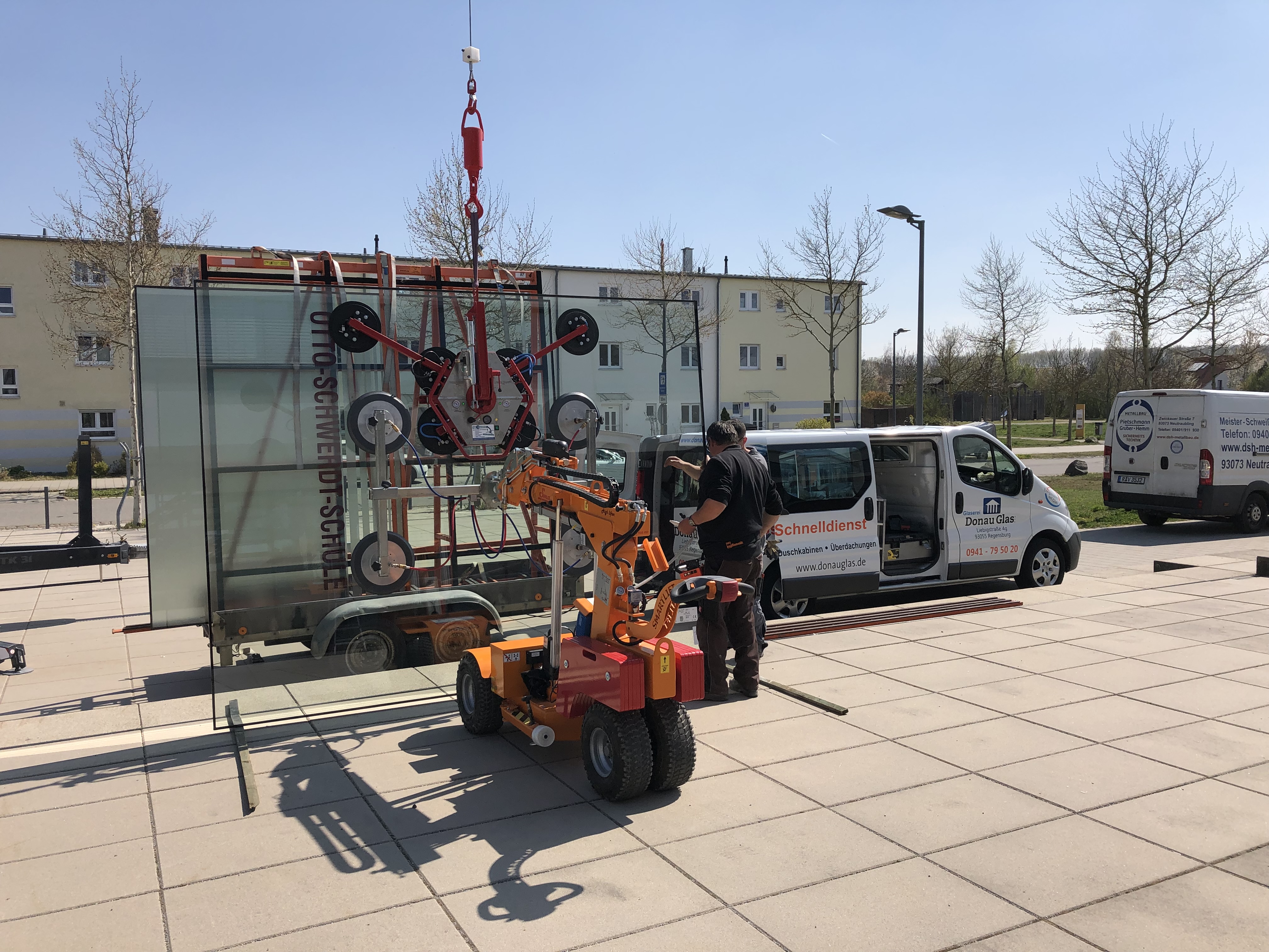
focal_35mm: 28
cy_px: 476
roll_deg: +0.6
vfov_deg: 49.7
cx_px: 634
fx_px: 1026
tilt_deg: -1.0
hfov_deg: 63.4
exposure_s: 1/2667
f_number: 1.8
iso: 20
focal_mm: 3.99
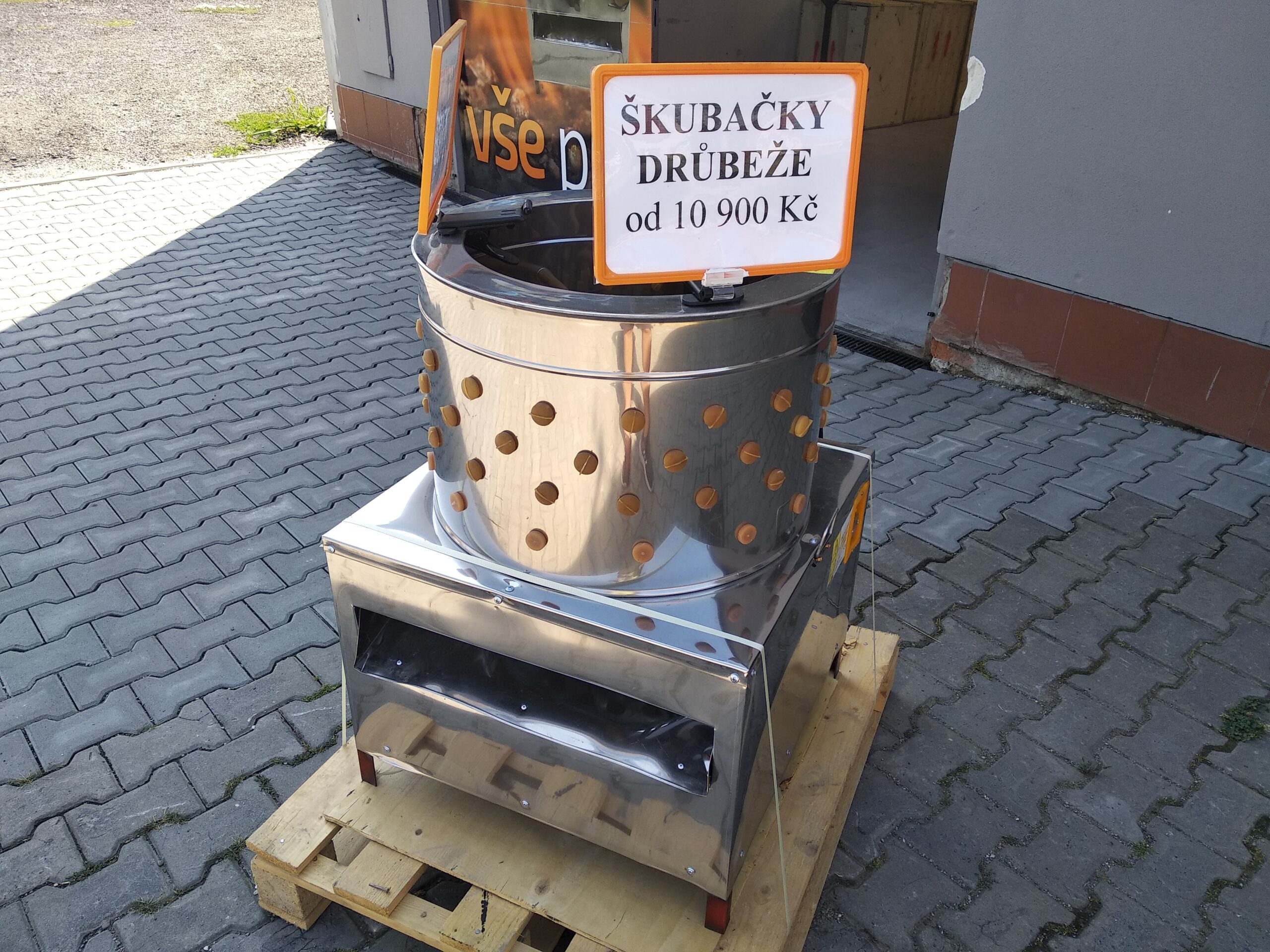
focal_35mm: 26
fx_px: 954
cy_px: 476
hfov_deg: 67.3
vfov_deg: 53.1
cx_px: 635
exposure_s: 1/304
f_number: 2.2
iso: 100
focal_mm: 3.81
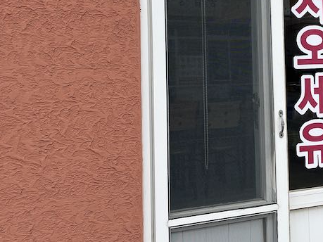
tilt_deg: +1.8
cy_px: 42
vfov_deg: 24.7
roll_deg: +2.4
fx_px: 541
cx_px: 220
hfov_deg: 32.9
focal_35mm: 58
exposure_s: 1/799
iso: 50
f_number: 1.6
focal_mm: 5.1
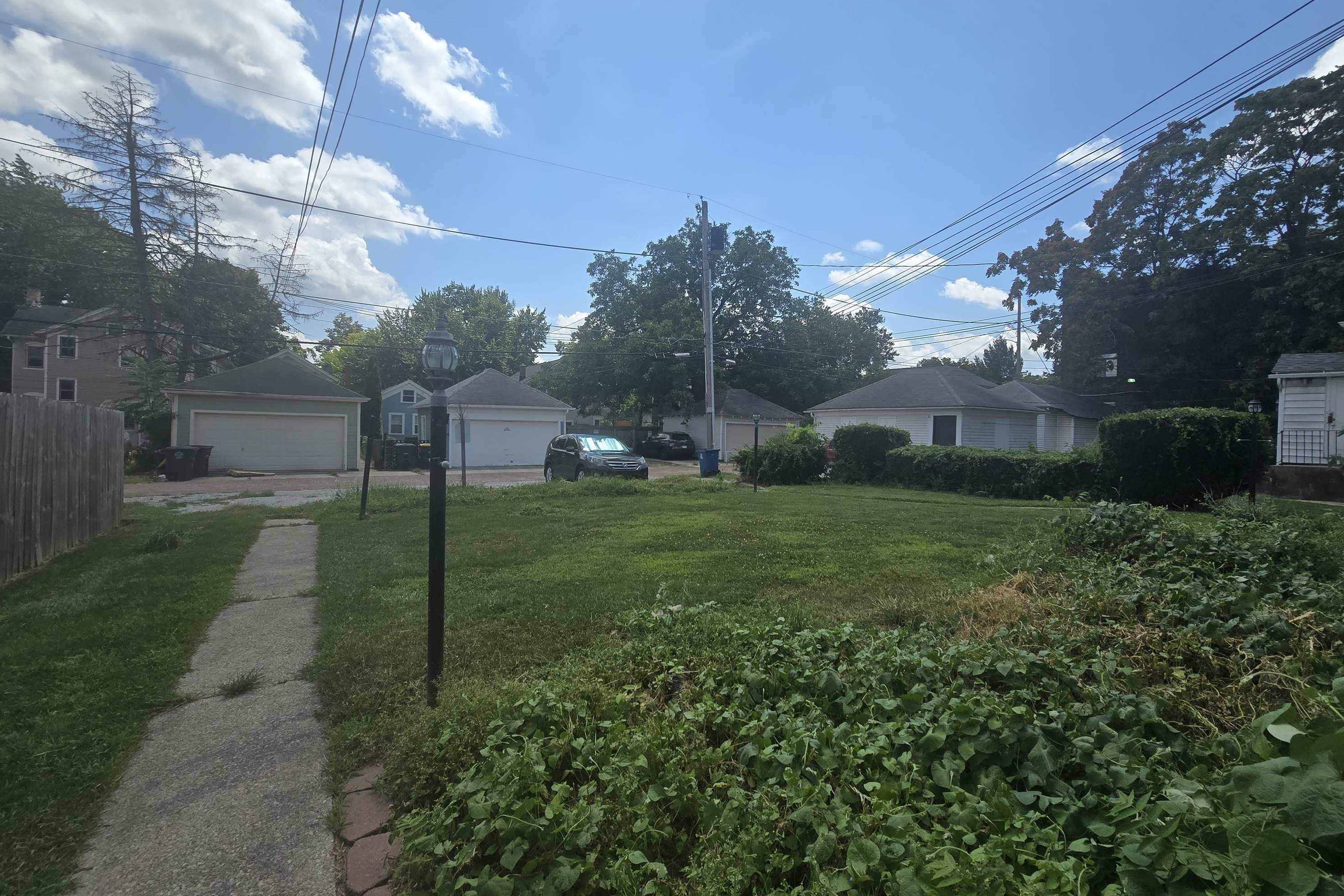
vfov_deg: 81.2
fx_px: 523
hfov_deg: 104.2
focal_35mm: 14
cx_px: 691
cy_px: 438
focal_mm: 2.2
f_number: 2.2
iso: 50
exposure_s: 1/2321
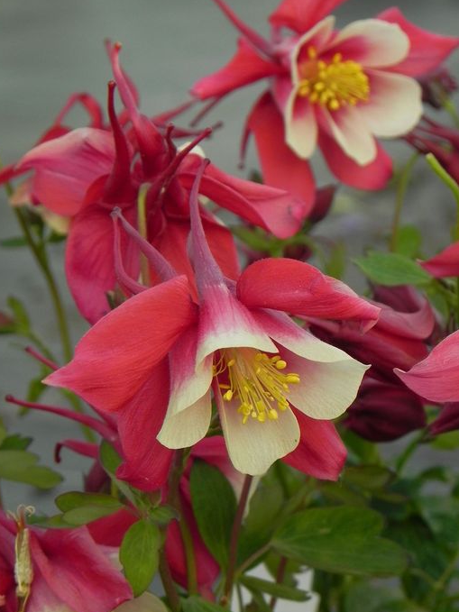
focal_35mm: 152
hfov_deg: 9.8
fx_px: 2688
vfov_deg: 13.0
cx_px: 244
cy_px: 294
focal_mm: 23
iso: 160
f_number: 5
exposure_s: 1/250
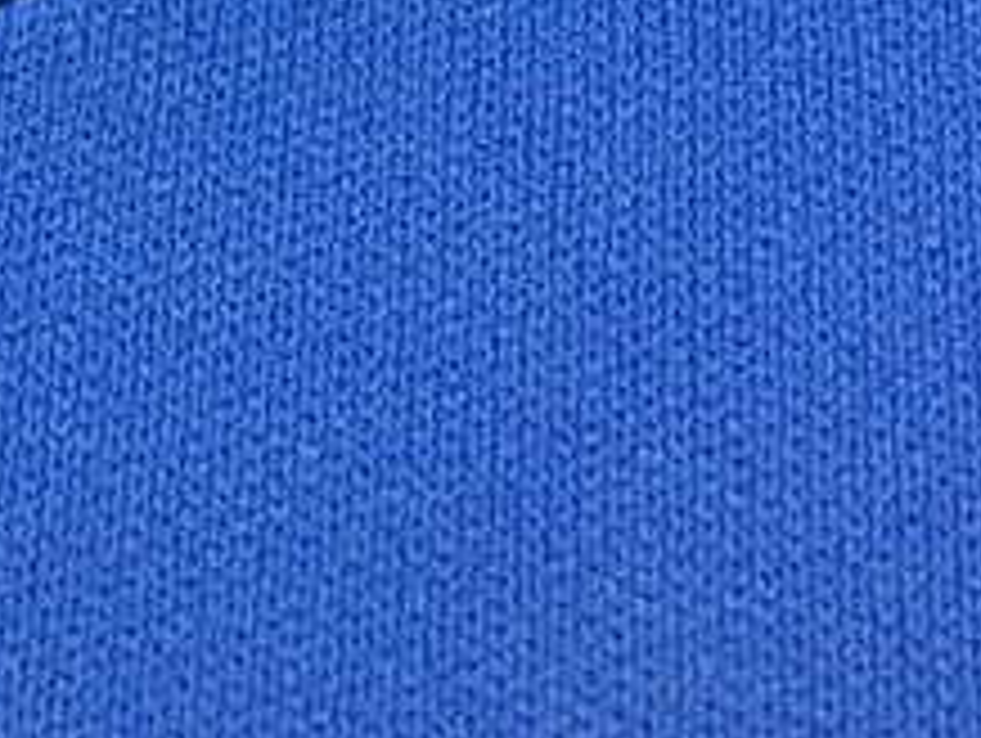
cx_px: 4
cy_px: -261
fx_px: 4993
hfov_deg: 11.1
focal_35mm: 176
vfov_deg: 8.3
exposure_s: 1/38
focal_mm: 9
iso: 70
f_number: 3.4
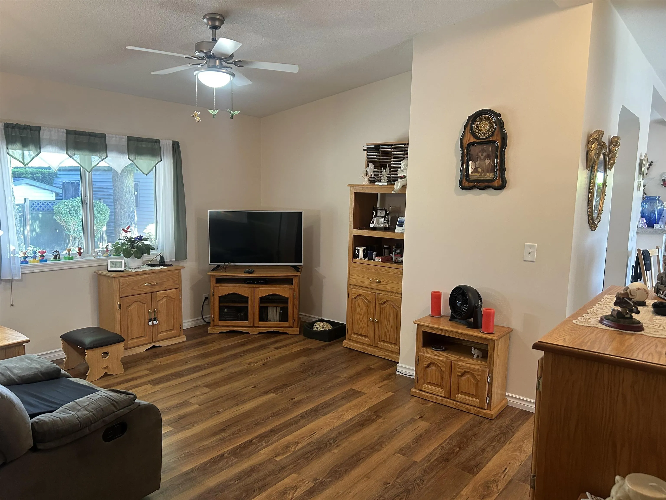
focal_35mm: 26
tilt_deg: -7.2
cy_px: 250
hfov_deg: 67.3
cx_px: 333
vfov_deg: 53.1
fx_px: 500
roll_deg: -1.6
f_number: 1.5
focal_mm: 5.7
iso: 200
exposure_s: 1/60
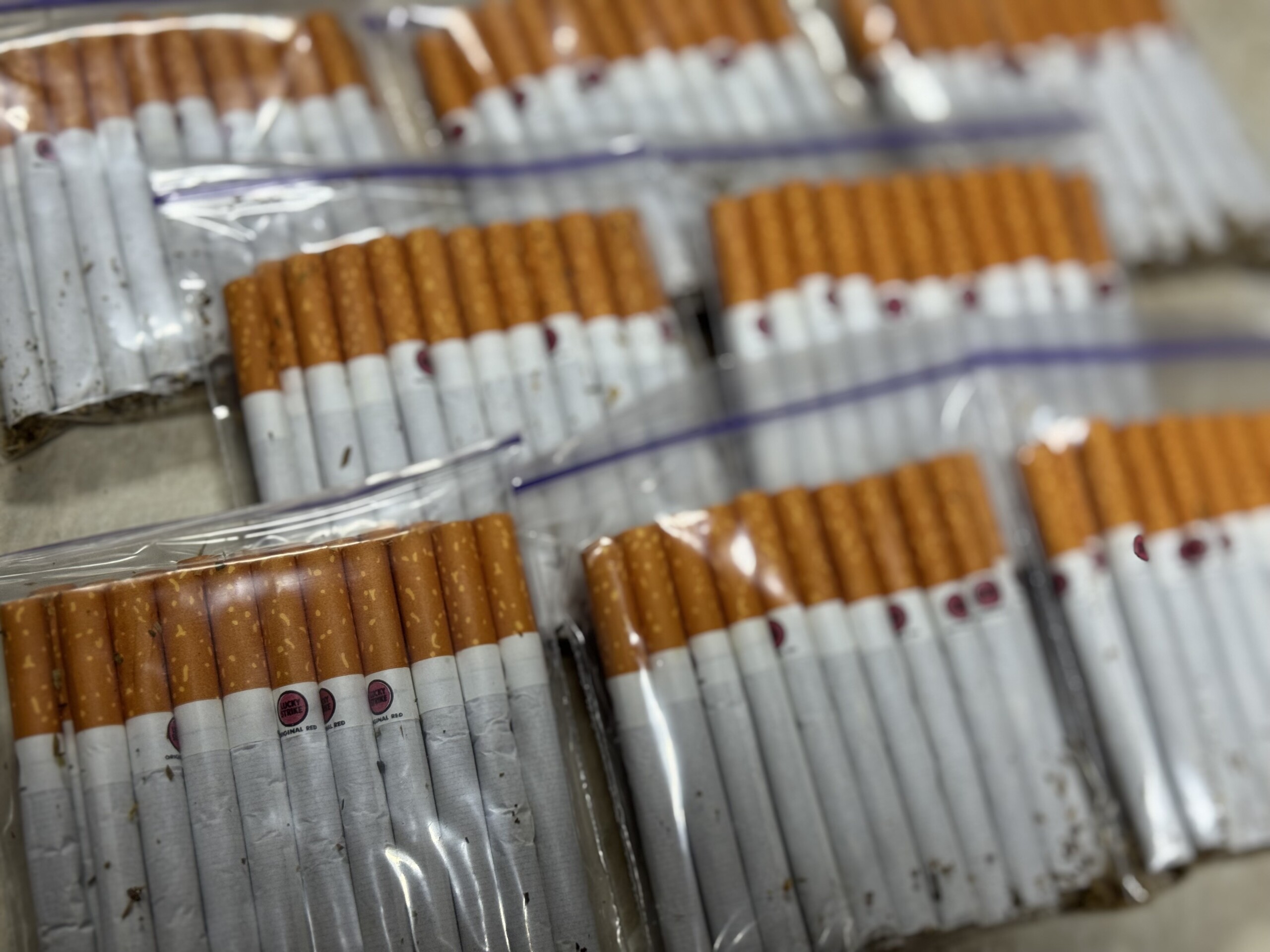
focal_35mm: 48
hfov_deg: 39.7
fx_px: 1761
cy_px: 476
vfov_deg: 30.3
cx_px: 635
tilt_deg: -58.6
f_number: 1.78
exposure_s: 1/50
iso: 100
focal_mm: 6.76
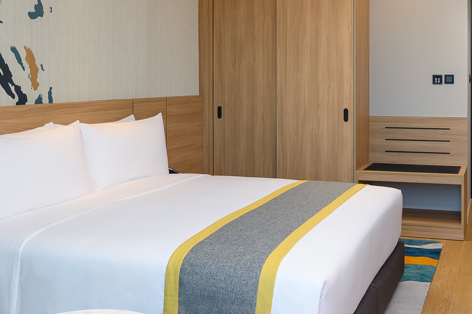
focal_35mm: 45
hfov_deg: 43.0
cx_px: 317
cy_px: 186
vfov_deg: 29.8
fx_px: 590
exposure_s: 1/15
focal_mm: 19
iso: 320
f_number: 8
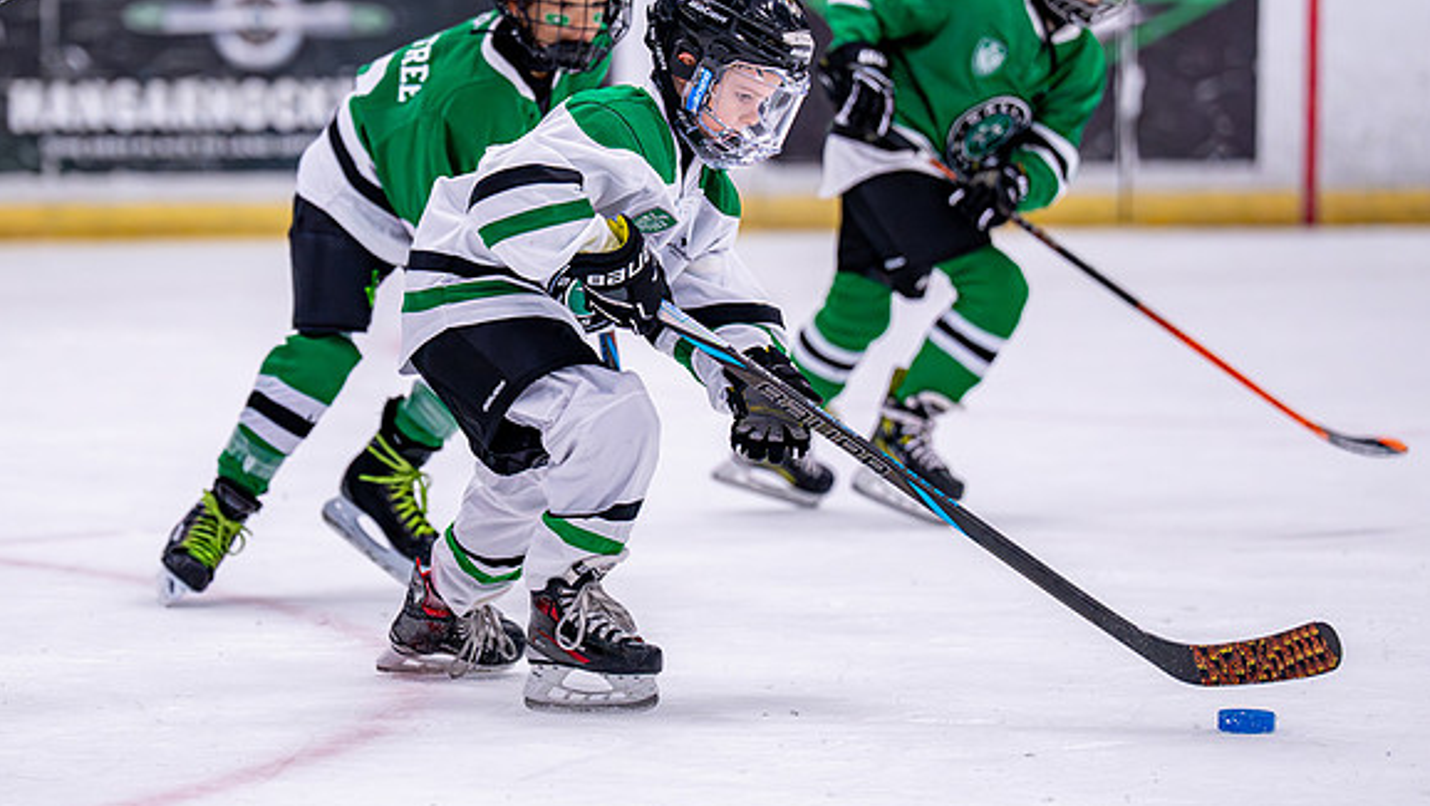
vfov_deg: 5.2
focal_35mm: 232
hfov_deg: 9.3
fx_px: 8800
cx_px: 387
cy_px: 385
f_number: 2.8
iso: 2500
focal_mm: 151
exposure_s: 1/1250
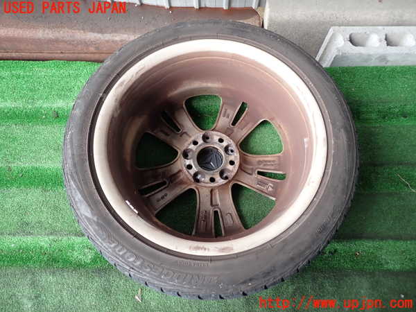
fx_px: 300
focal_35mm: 25
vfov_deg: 54.9
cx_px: 208
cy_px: 156
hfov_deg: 69.4
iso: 100
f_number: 2
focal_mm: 4.5
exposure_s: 1/125
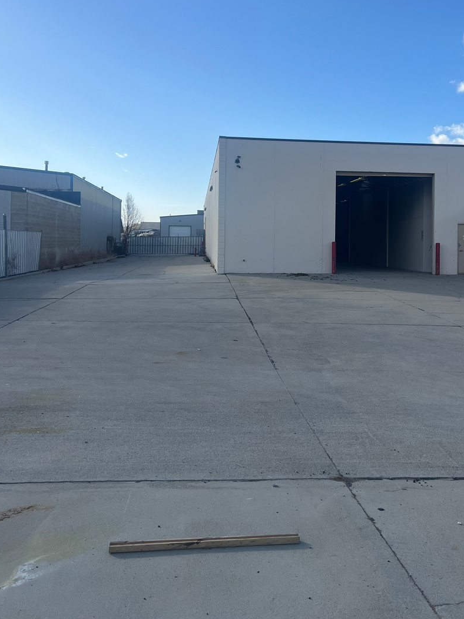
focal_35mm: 38
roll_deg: +0.8
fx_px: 679
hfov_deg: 37.4
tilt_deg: +1.3
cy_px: 229
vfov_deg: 48.5
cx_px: 304
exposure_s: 1/3968
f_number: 1.5
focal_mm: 5.7
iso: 50
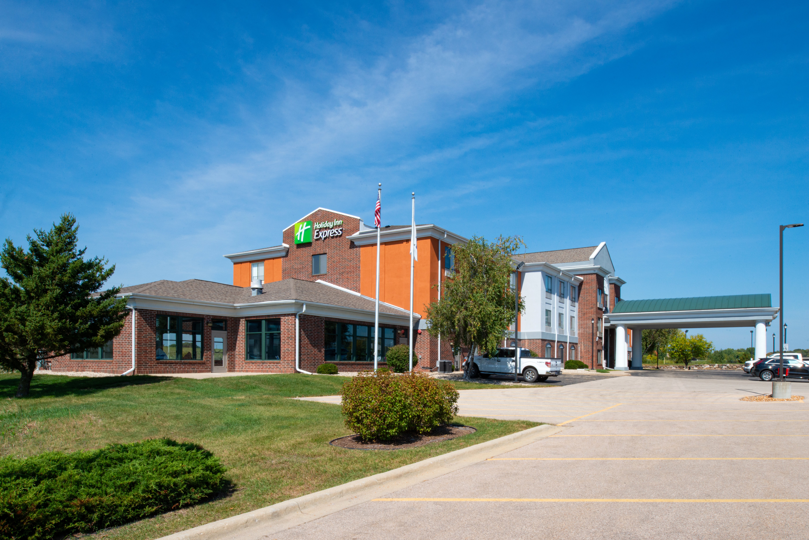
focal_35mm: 24
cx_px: 404
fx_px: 539
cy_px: 270
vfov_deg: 53.2
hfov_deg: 73.7
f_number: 32
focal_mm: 24
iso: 400
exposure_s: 1/80
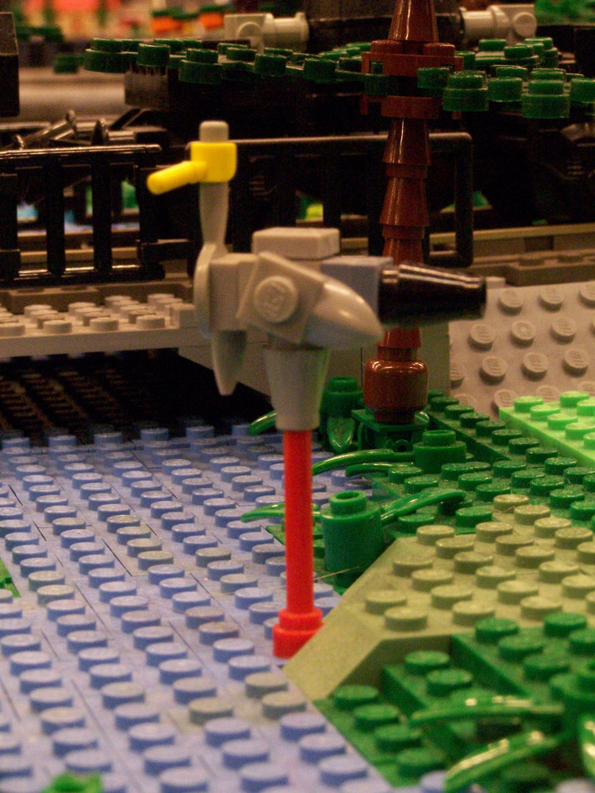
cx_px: 298
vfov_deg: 18.7
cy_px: 396
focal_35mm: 105
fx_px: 2406
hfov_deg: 14.1
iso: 400
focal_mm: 17.5
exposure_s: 1/3
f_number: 7.1
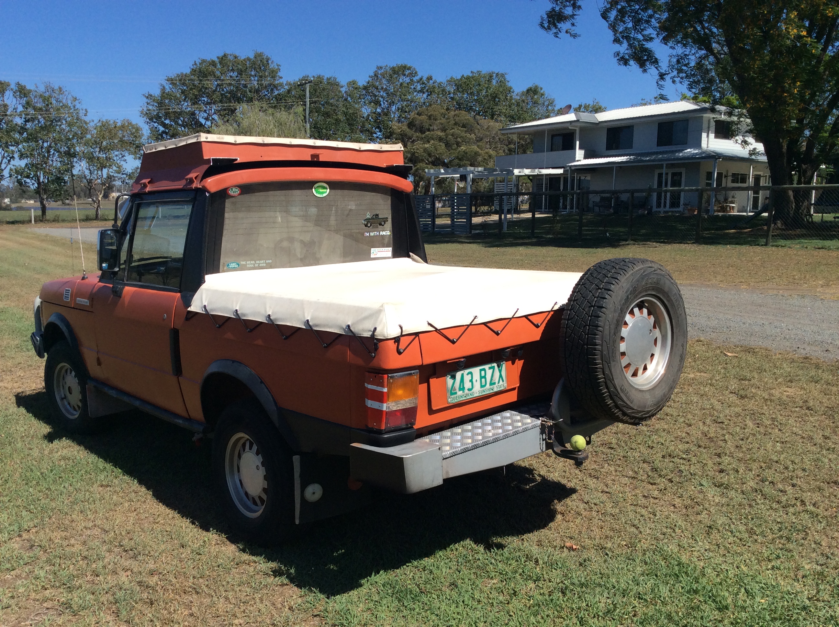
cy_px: 314
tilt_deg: -9.4
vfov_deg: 44.1
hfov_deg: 56.9
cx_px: 420
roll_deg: +1.5
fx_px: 774
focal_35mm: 32
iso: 32
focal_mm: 3.3
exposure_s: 1/1684
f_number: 2.4
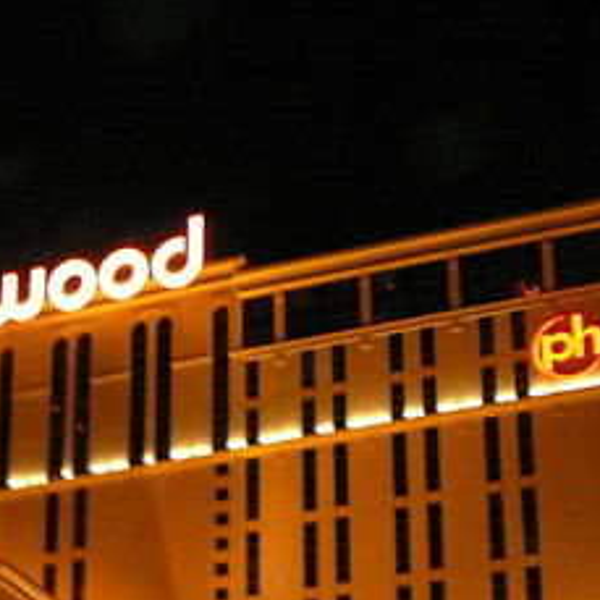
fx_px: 2118
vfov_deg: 15.9
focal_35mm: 108
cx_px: 228
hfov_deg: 16.1
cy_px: 532
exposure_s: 1/30
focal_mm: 5.2
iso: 400
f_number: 2.8
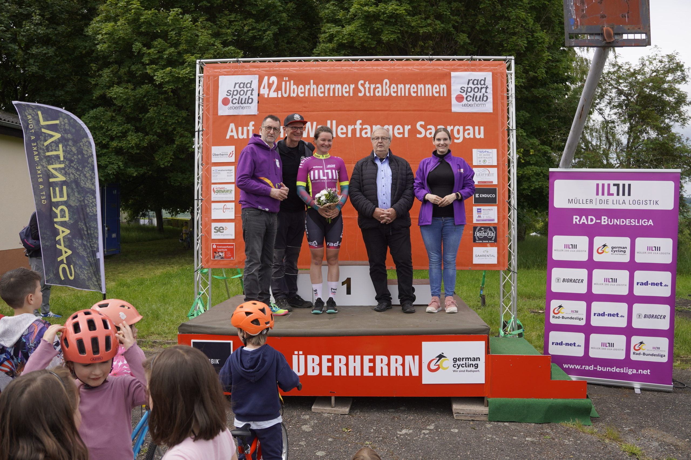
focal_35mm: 31
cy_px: 230
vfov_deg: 42.4
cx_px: 346
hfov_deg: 60.5
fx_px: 593
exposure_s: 1/640
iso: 100
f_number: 4.5
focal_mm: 20.6
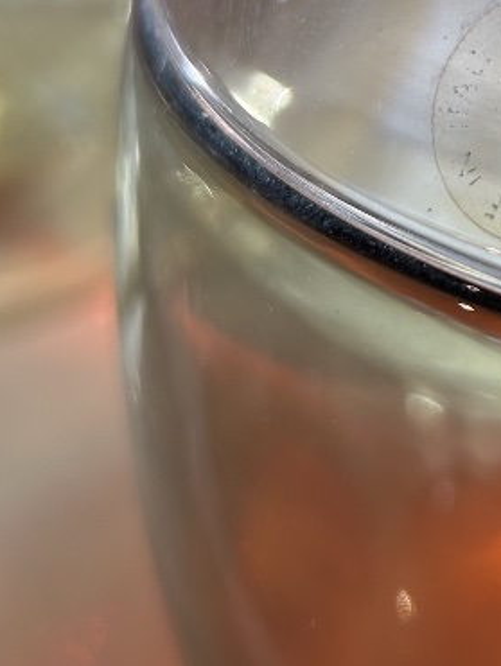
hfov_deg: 16.8
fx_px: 1618
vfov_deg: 22.5
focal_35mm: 84
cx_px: 602
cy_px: 27
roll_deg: -1.7
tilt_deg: -28.7
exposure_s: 1/511
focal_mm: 5.7
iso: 50
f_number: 1.5
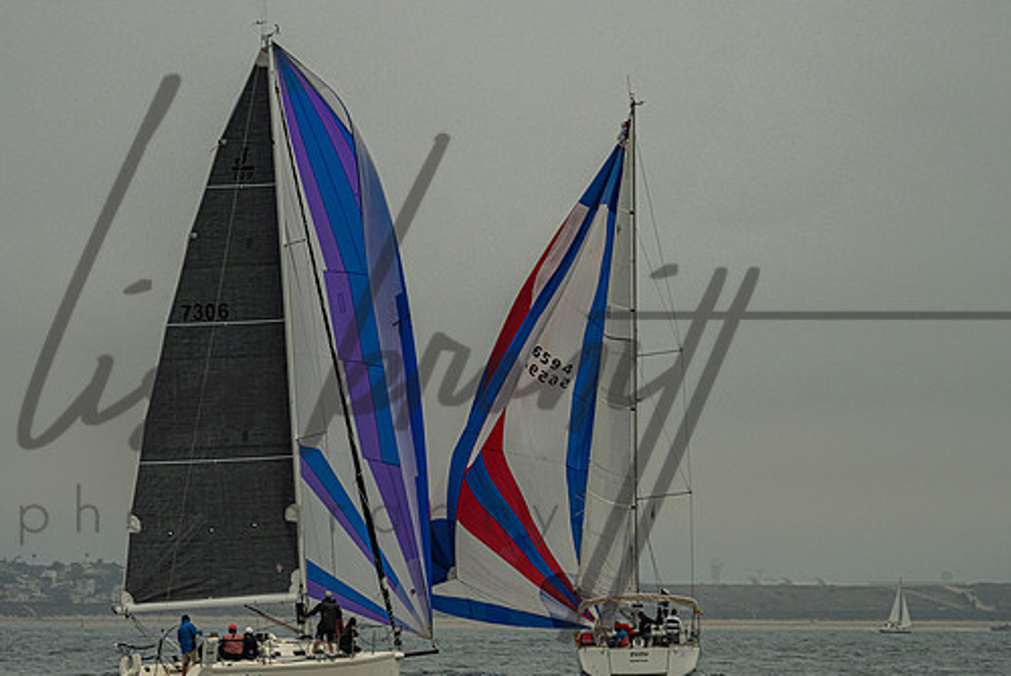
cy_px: 341
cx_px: 422
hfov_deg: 13.2
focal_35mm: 156
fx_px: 4383
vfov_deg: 8.8
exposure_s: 1/5000
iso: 400
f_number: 6.3
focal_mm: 105
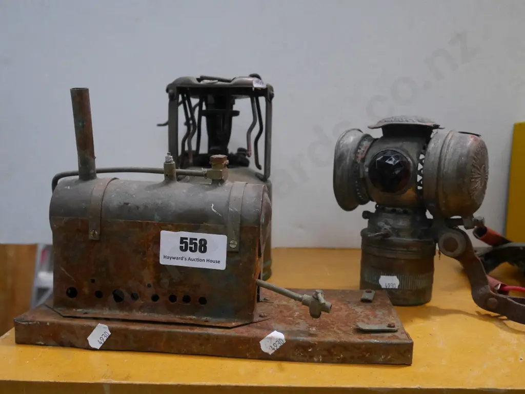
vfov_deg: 46.8
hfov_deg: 59.9
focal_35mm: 30
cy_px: 197
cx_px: 262
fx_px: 455
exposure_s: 1/160
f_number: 4
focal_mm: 15
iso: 3200
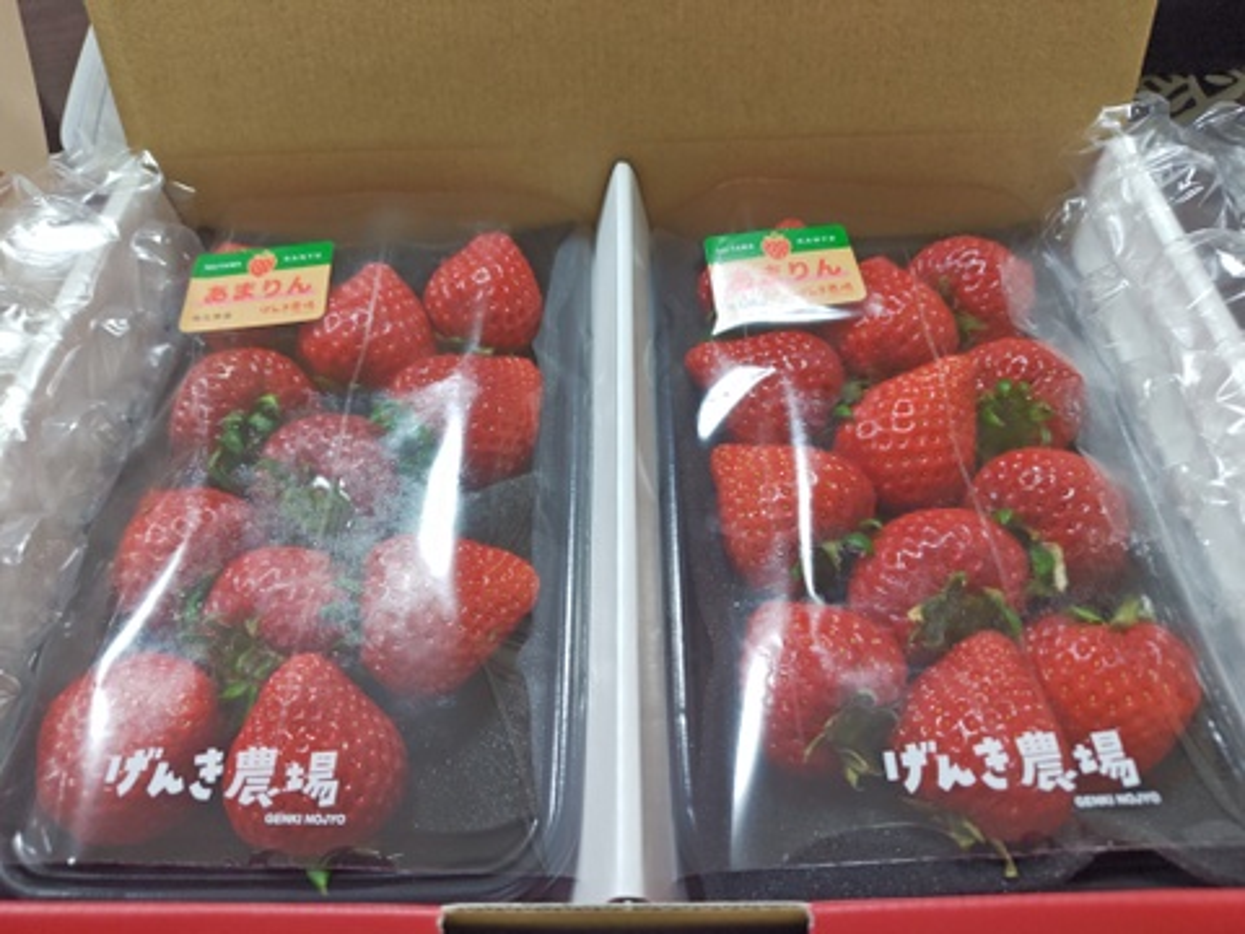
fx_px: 827
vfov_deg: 58.9
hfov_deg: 73.9
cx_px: 622
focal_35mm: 23
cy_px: 467
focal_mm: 5.56
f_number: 1.9
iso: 305
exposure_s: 1/40
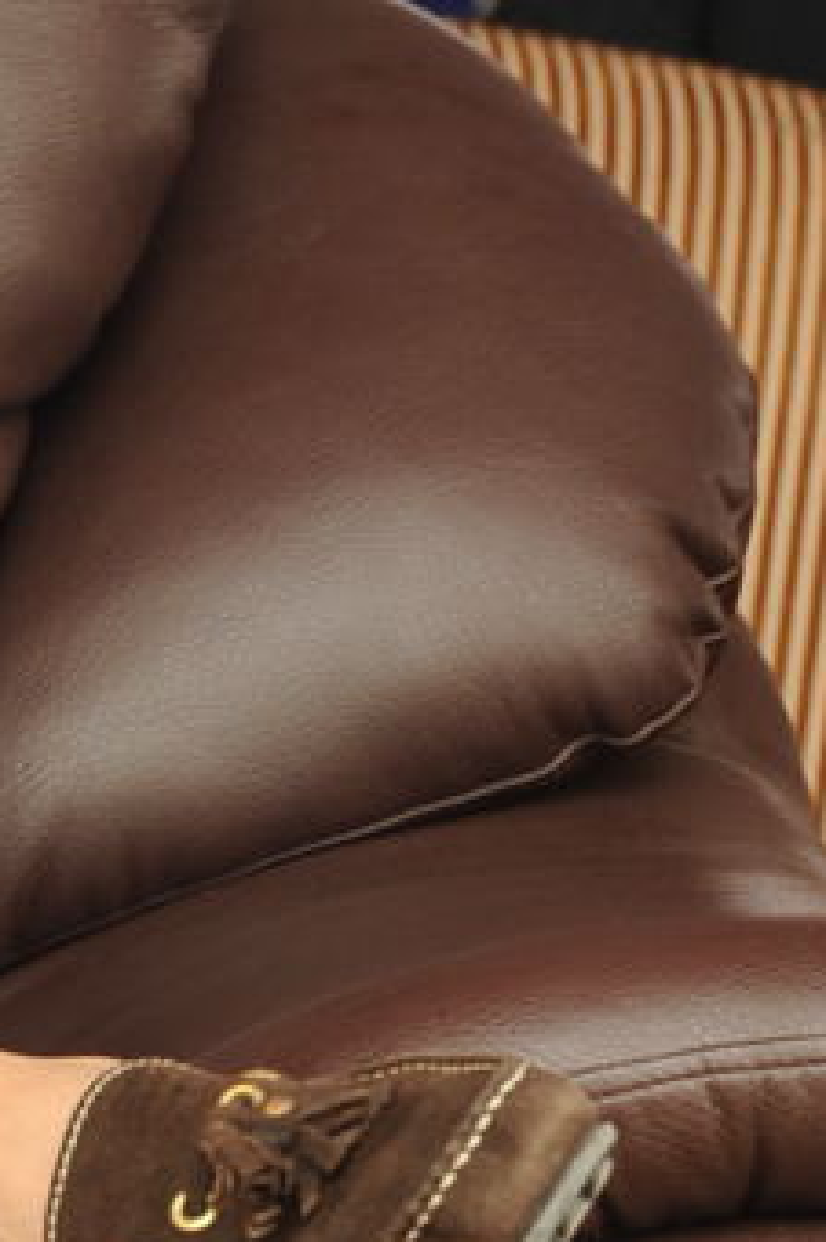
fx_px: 16242
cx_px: -1106
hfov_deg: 2.9
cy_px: 964
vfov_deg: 4.4
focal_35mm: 471
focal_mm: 100
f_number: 6.3
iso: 500
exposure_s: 1/125
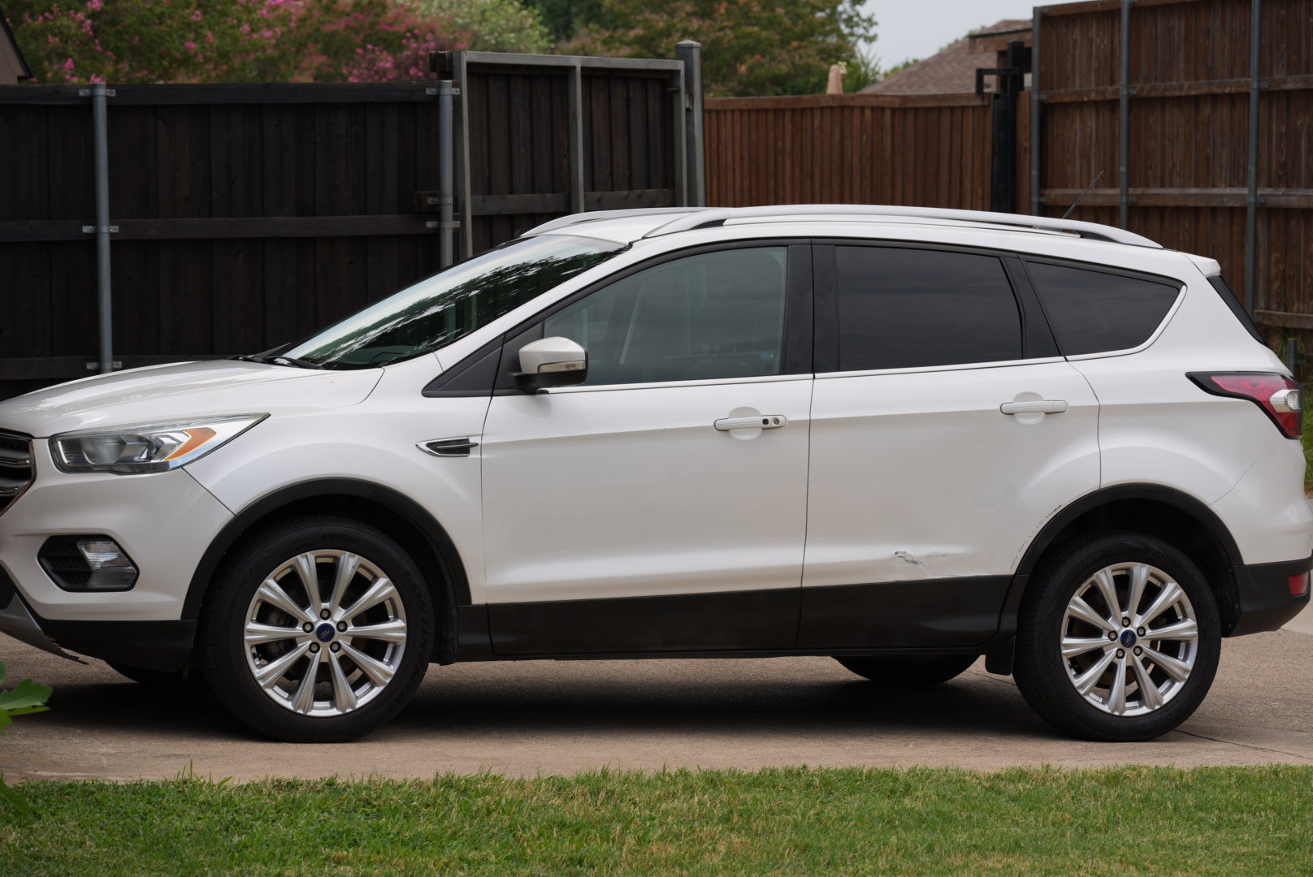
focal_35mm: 105
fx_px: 3832
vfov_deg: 13.1
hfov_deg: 19.4
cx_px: 656
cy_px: 438
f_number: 8
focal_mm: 105
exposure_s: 1/250
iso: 100
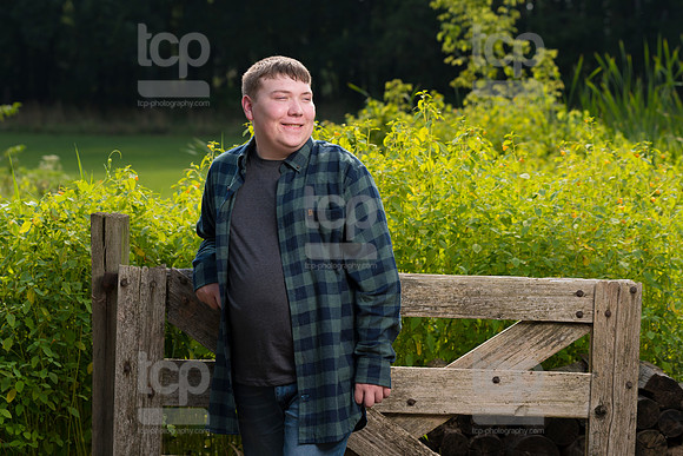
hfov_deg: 18.7
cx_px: 337
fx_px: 2069
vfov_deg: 12.6
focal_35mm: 109
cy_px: 204
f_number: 4.5
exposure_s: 1/250
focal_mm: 82
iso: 40
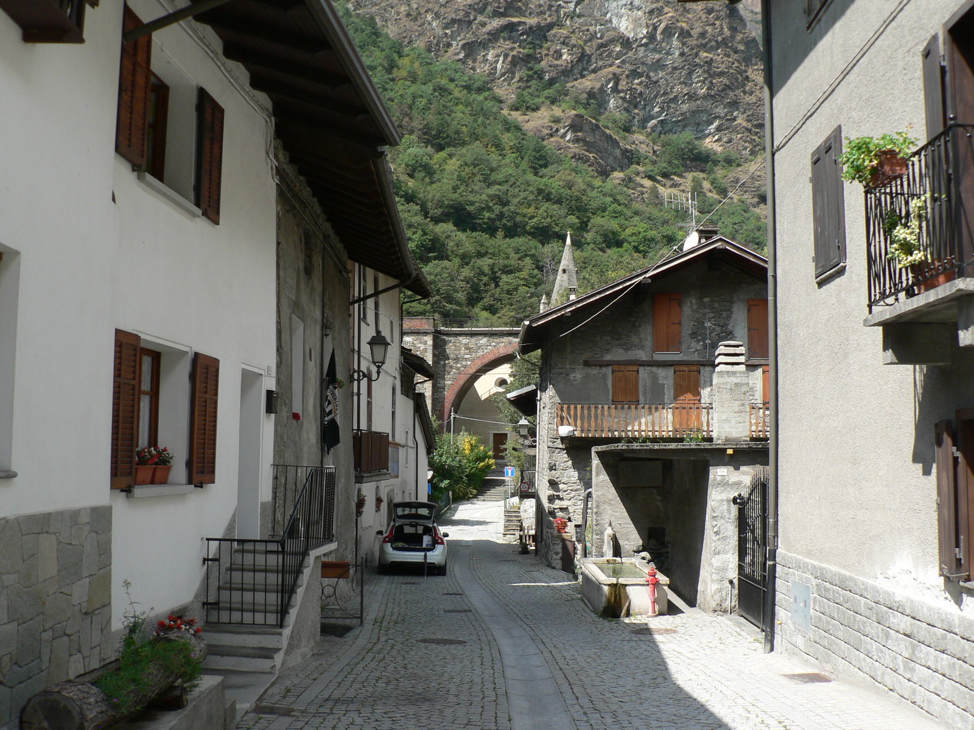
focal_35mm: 36
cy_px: 365
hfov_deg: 51.4
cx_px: 487
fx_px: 1013
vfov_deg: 39.7
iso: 80
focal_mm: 6
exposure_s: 1/320
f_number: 4
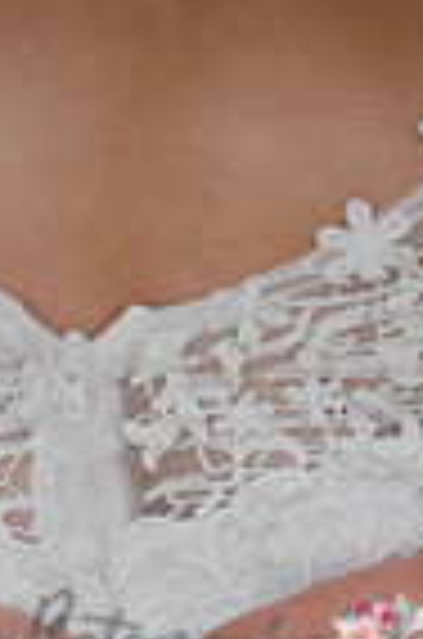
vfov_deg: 18.6
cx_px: 155
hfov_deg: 13.2
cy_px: 814
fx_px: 1824
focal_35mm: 103
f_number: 2.8
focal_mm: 32.5
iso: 1250
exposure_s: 1/125
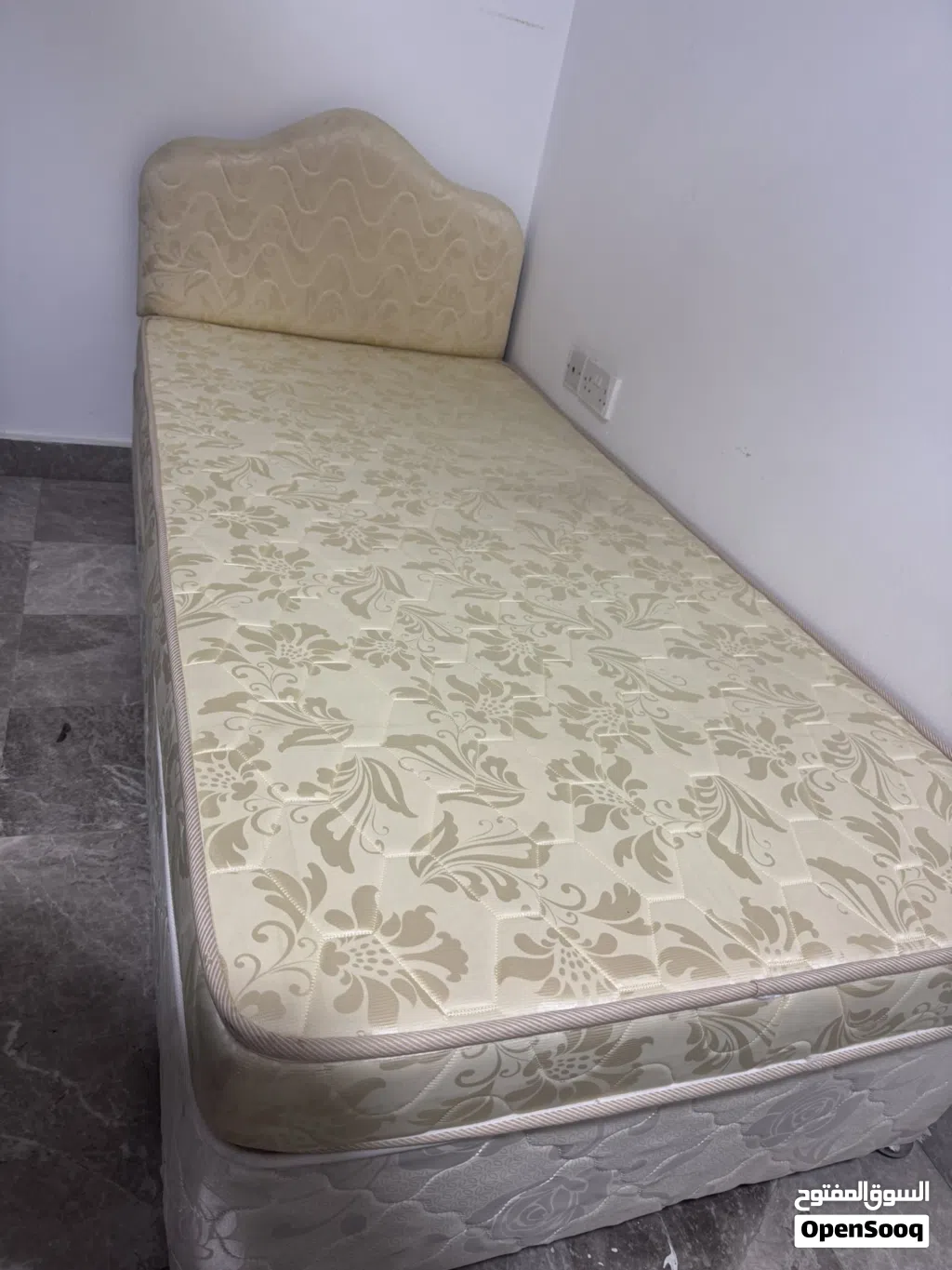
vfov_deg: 71.6
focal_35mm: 24
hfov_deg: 56.8
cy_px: 635
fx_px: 880
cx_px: 476
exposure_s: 1/50
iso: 200
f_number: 1.78
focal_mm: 6.76
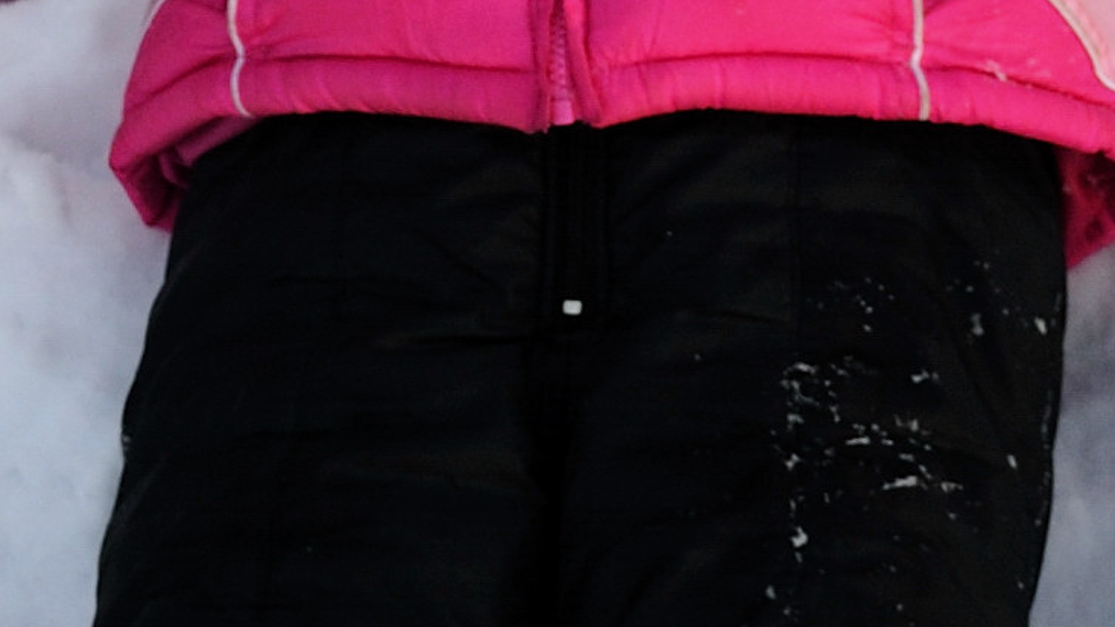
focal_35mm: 241
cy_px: -172
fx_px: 7119
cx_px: 636
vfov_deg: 5.0
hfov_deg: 9.0
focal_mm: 29
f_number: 5.6
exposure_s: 1/125
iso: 110
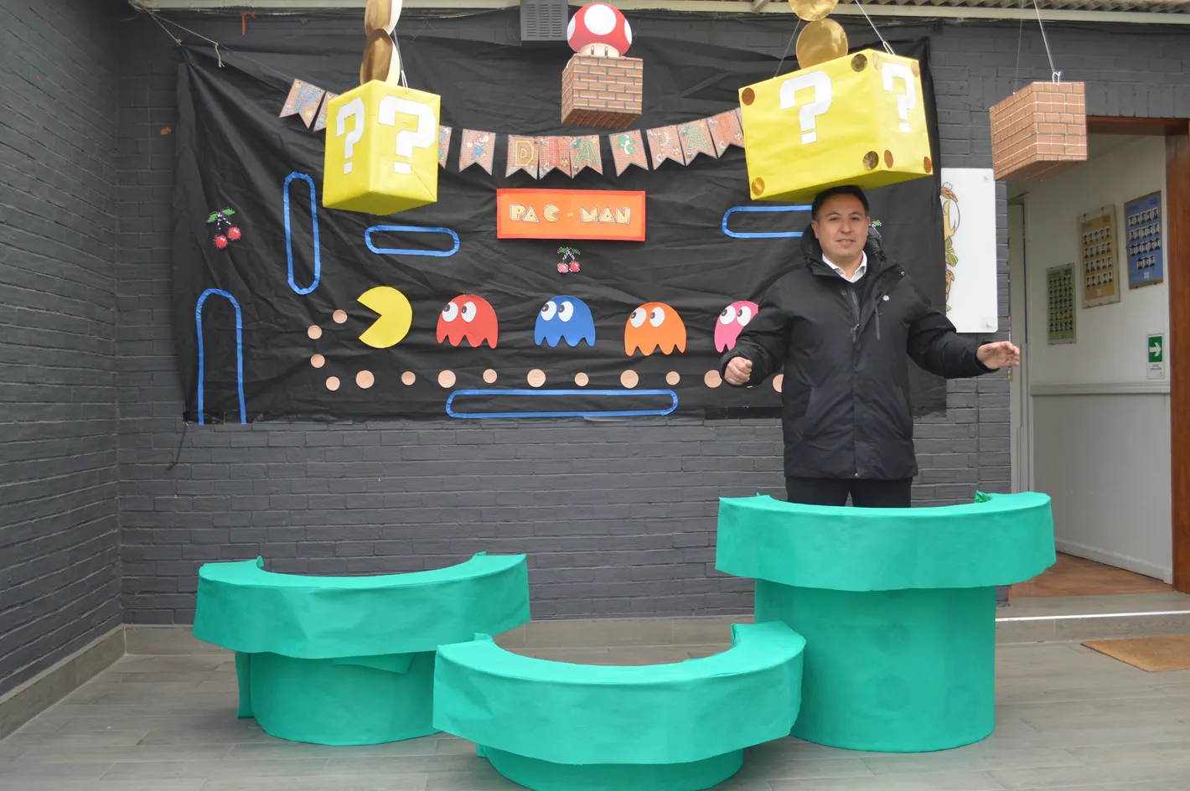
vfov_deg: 39.9
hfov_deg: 57.3
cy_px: 396
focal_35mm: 33
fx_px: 1090
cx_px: 595
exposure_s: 1/100
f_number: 5
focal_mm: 22
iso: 400
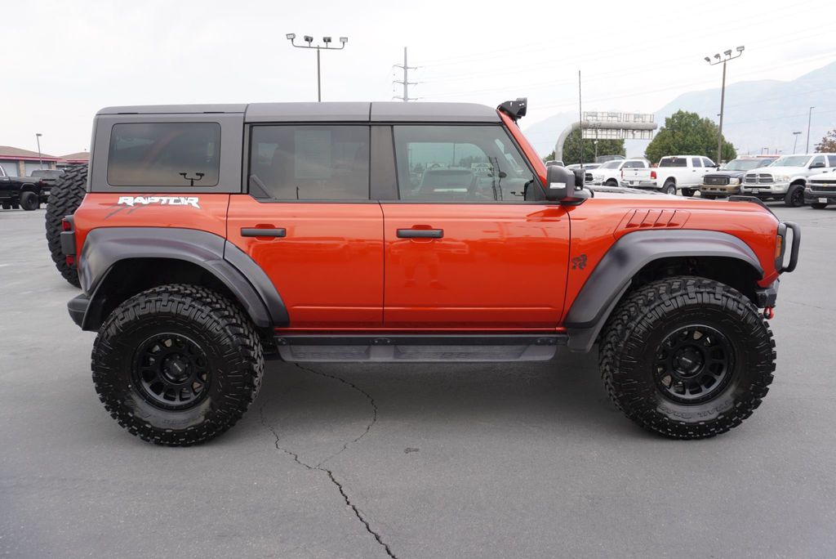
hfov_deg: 73.7
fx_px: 558
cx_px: 418
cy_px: 280
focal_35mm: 24
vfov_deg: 53.2
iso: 100
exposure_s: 1/125
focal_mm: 16
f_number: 5.6
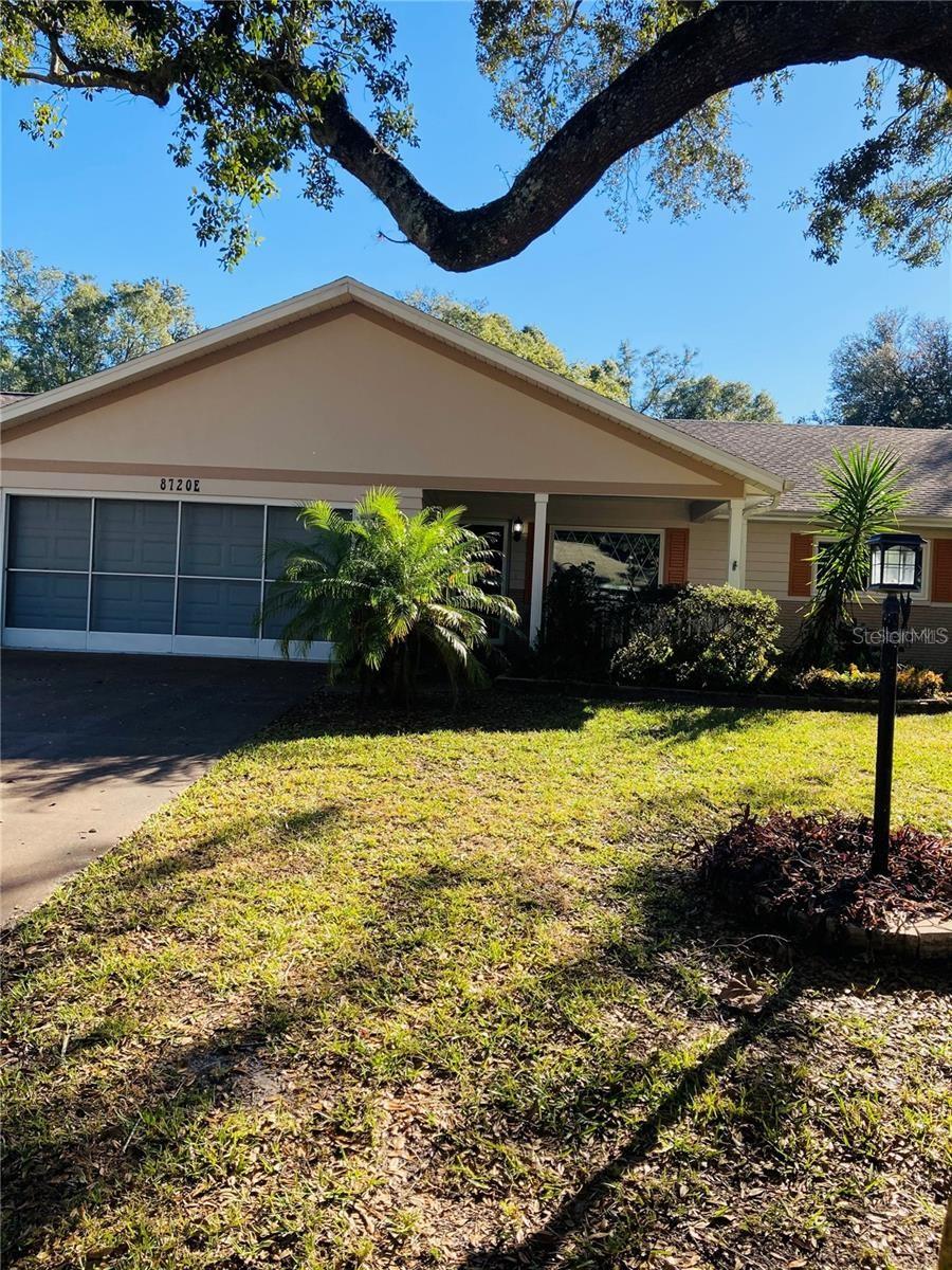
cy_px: 635
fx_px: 1027
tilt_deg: +1.1
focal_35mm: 28
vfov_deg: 63.4
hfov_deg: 49.7
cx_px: 476
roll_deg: -2.3
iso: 20
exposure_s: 1/774
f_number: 1.8
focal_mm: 3.99
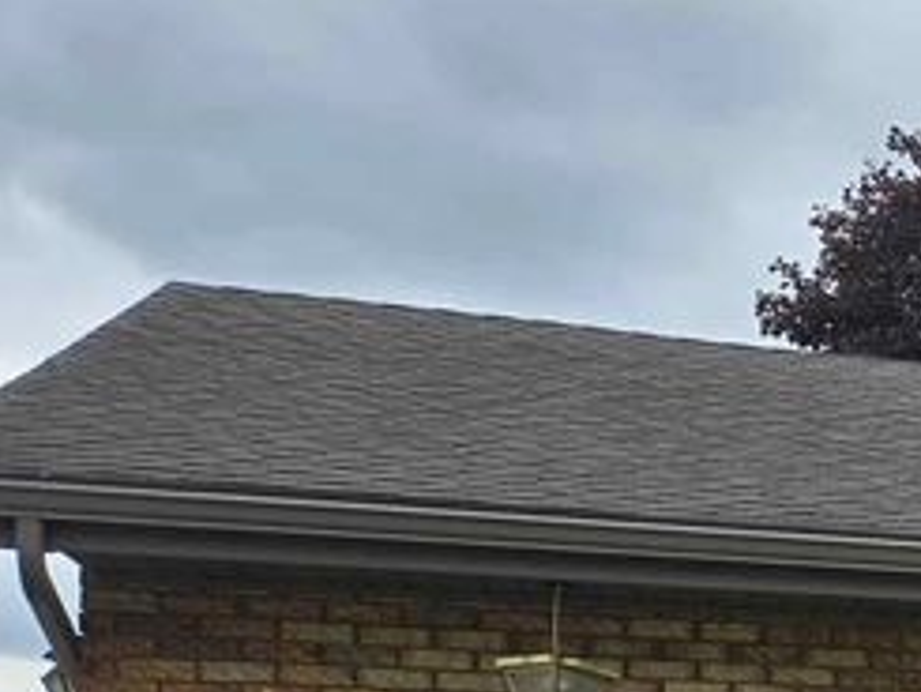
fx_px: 2555
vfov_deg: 14.5
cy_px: 1004
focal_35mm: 96
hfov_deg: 15.9
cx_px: 1861
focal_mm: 5.4
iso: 25
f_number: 1.8
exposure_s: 1/1202
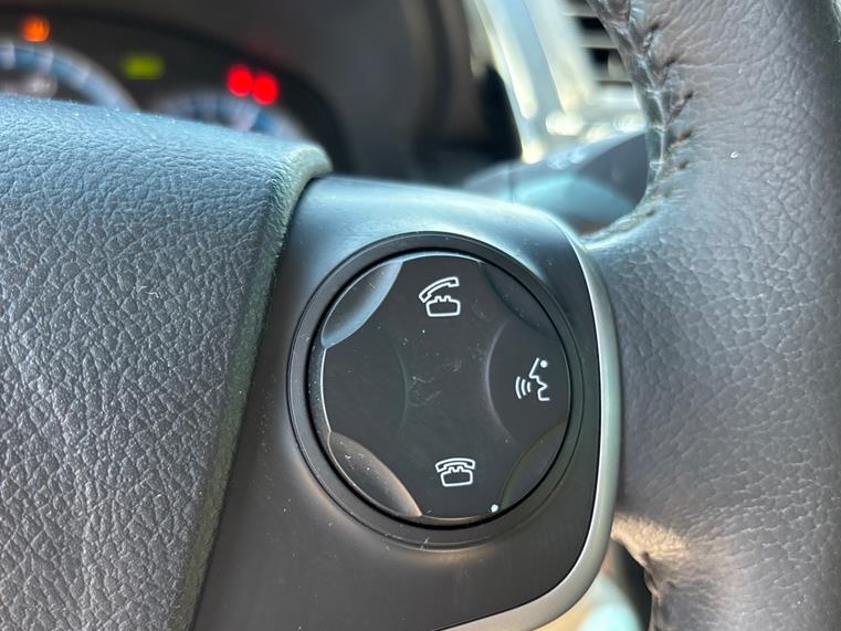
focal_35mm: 35
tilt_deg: -22.5
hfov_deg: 52.5
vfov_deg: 40.4
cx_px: 371
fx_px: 850
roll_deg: -0.4
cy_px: 391
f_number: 1.6
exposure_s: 1/121
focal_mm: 5.96
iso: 125
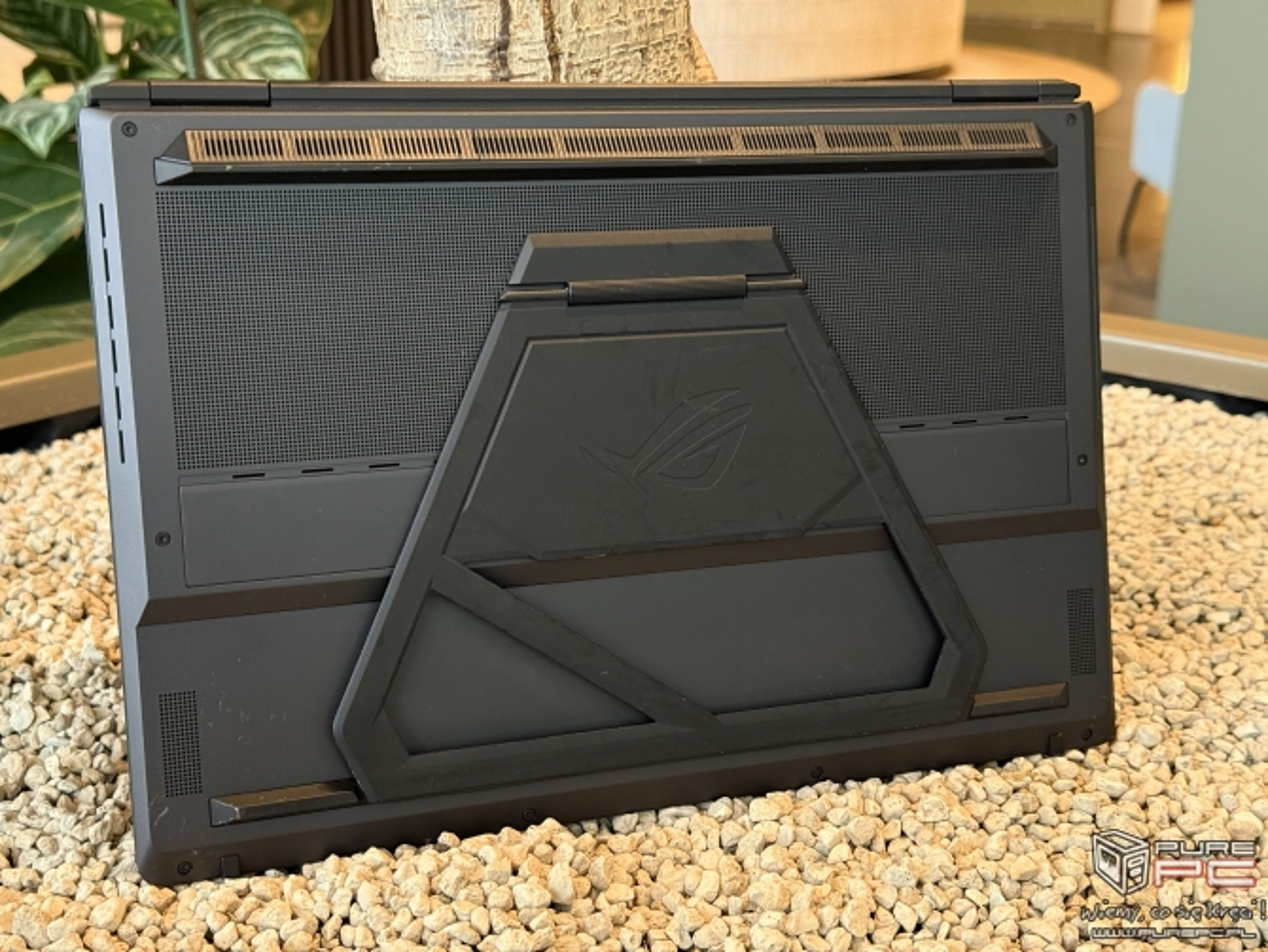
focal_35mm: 48
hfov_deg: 39.6
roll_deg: -0.7
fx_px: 1759
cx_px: 634
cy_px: 476
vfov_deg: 30.3
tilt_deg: -18.2
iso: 400
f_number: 1.78
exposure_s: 1/33
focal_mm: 6.76
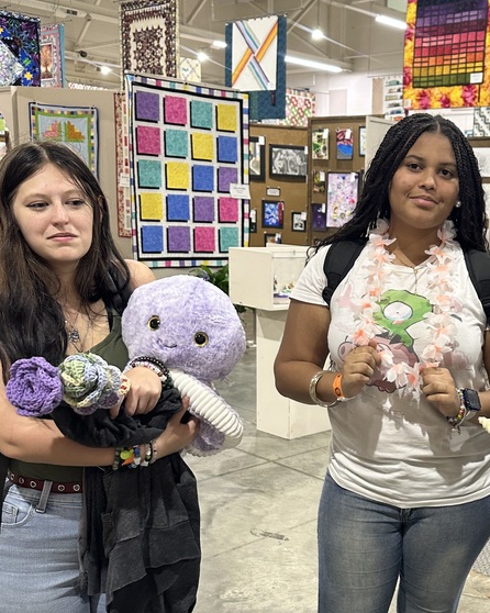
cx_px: 398
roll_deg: -3.7
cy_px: 403
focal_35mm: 43
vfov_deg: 42.4
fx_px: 780
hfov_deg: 33.8
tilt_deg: -14.0
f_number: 1.78
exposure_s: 1/60
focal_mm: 6.86
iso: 160
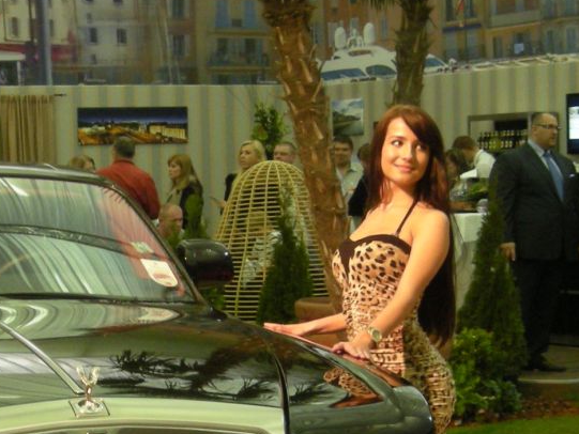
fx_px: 2041
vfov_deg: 12.1
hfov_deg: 15.9
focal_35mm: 122
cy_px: 303
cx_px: 50
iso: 200
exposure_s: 1/11.3
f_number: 3.1
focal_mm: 7.1
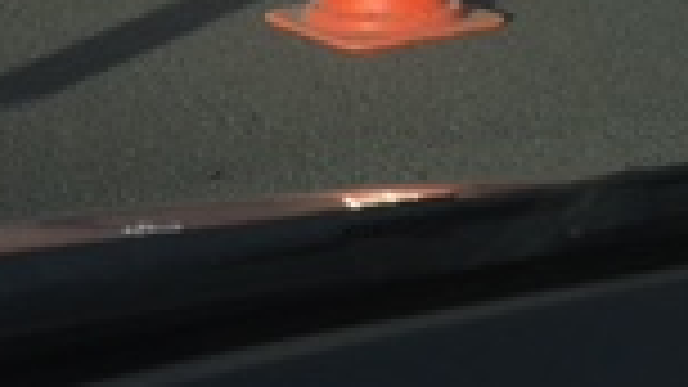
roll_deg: +0.1
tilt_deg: -0.3
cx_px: 679
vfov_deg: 8.3
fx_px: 2408
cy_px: -590
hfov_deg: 16.0
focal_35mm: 132
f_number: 2.2
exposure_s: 1/591
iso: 25
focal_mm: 4.15
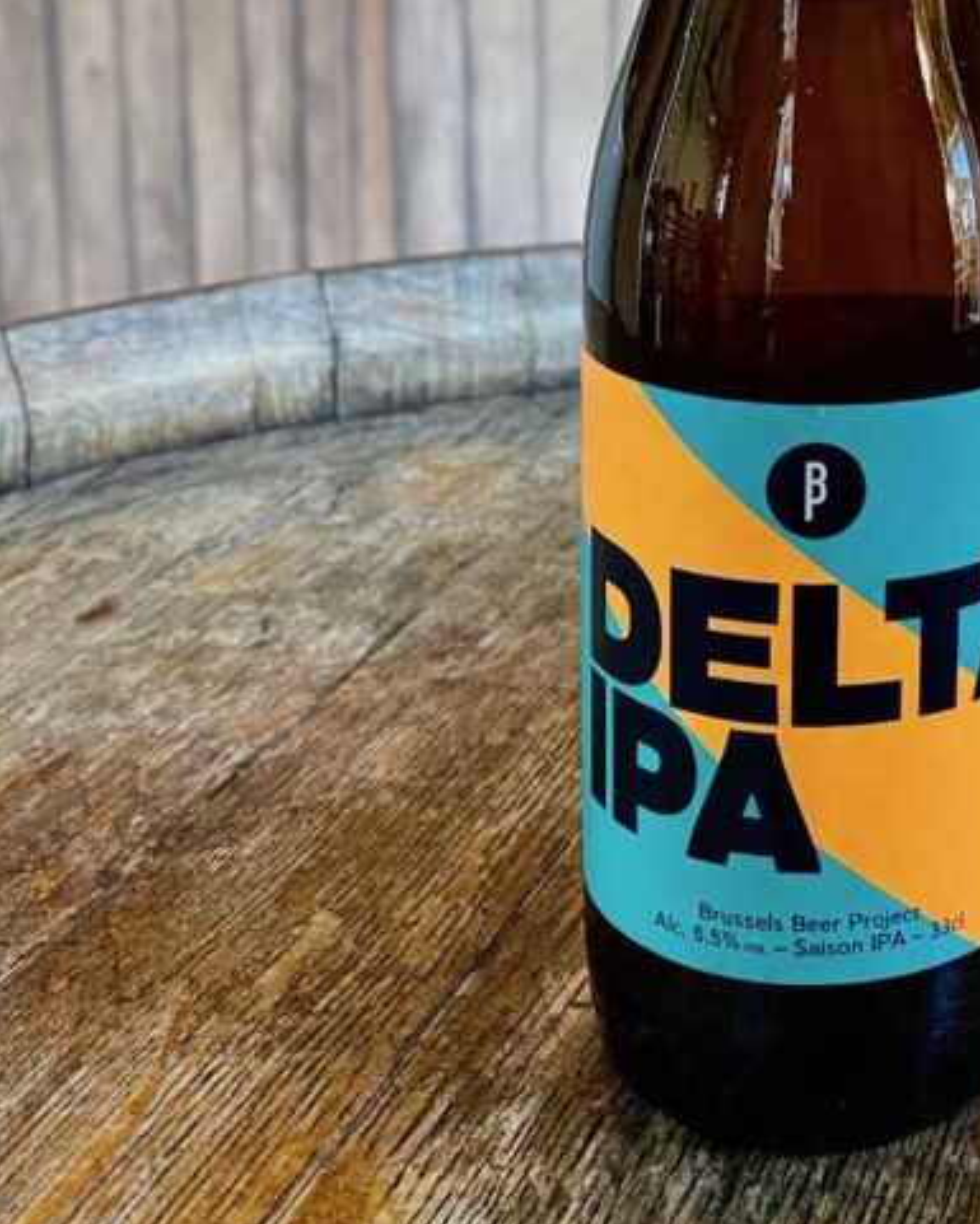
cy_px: 137
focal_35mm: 54
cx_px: 845
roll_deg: -1.4
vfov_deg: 33.1
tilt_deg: -10.2
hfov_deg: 27.3
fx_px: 1957
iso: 250
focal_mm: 4.25
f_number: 1.8
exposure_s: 1/50
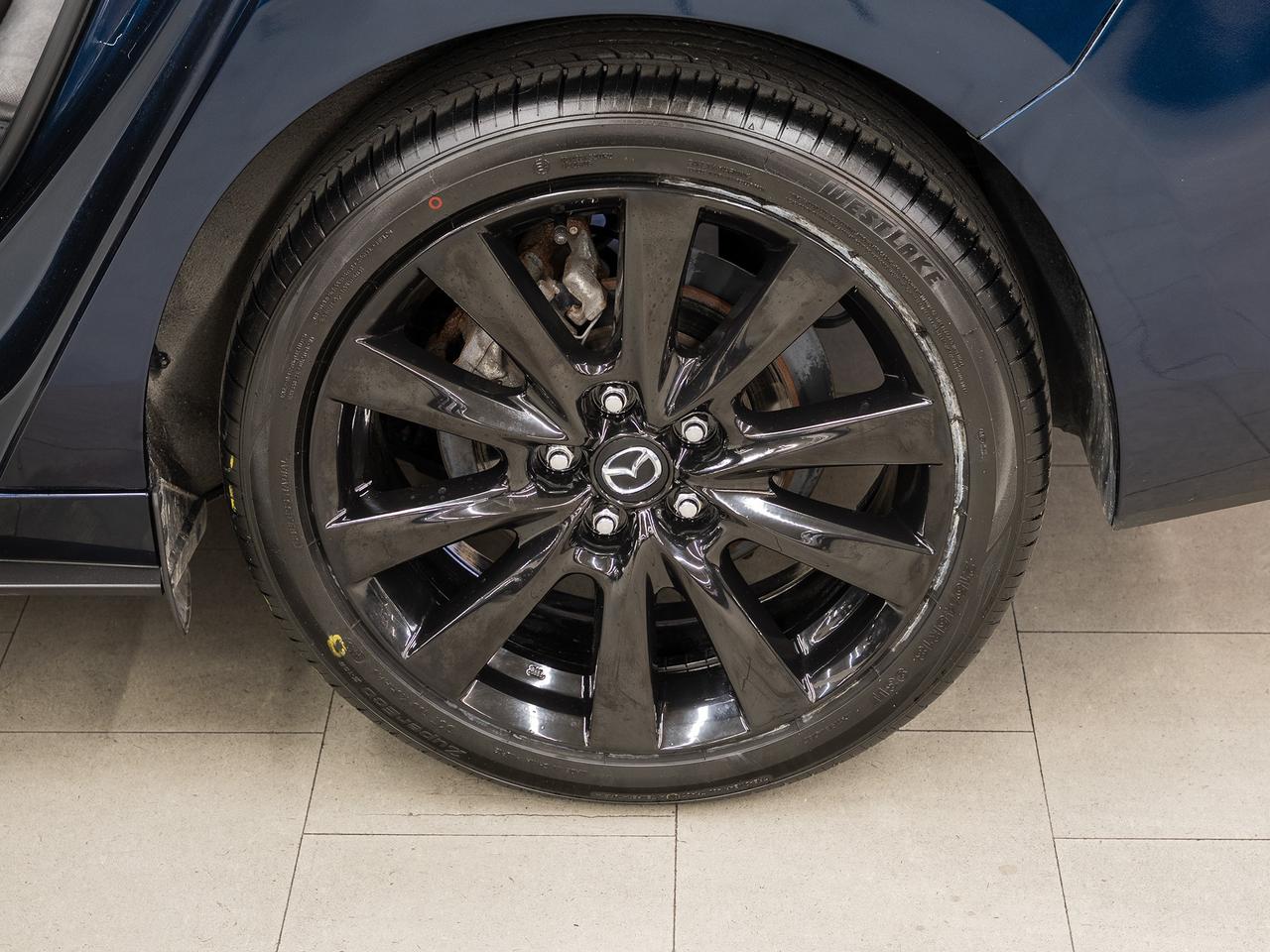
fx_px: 2639
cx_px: 641
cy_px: 438
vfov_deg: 20.5
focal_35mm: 72
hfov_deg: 27.1
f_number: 5.6
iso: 100
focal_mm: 54.2
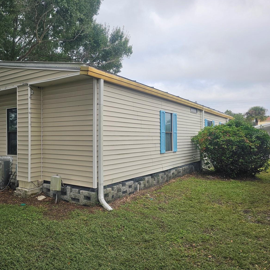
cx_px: 88
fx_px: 247
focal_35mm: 28
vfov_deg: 57.3
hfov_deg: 56.0
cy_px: 133
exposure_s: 1/719
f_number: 1.7
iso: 25
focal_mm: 6.3
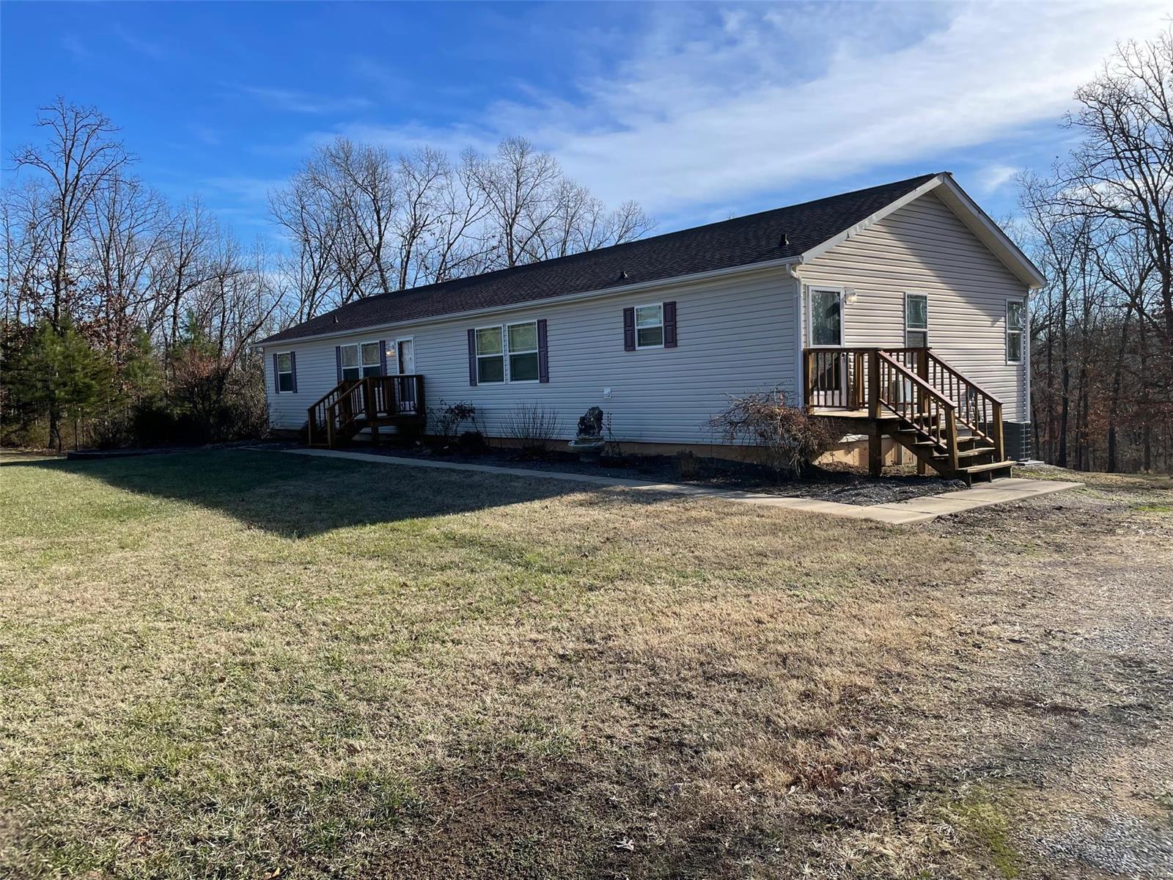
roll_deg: +1.6
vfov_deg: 53.1
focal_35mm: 26
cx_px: 586
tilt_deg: -4.0
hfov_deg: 67.3
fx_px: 881
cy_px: 440
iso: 32
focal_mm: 4.2
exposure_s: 1/2053
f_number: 1.6
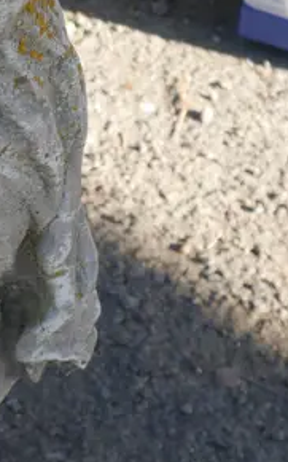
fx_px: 1886
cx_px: -274
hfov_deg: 8.3
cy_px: 140
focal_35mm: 150
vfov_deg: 13.9
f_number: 5.6
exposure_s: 1/160
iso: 200
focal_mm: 20
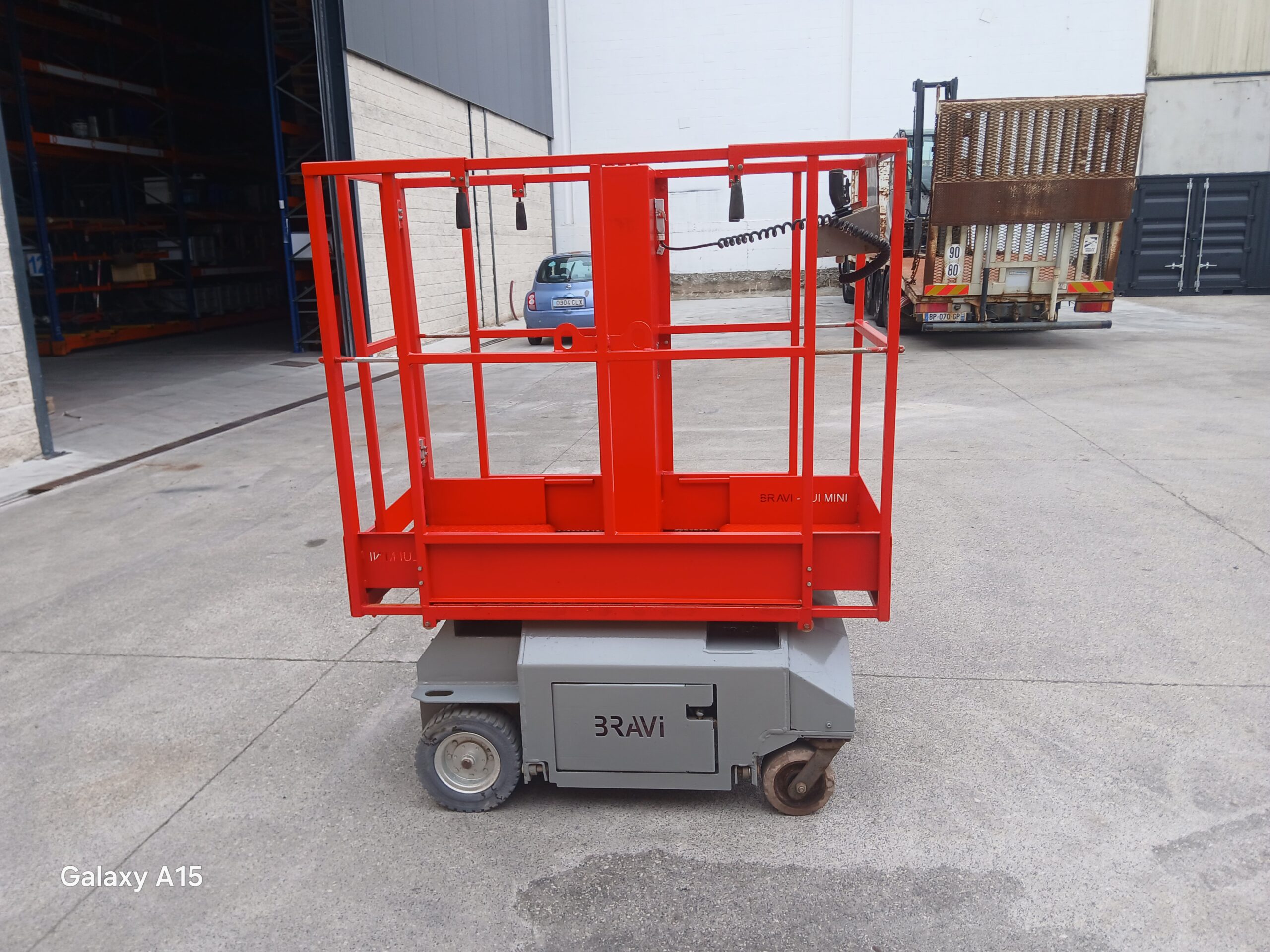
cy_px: 476
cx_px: 635
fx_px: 954
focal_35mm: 26
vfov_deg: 53.1
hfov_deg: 67.3
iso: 20
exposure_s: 1/170
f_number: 1.8
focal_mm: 3.98
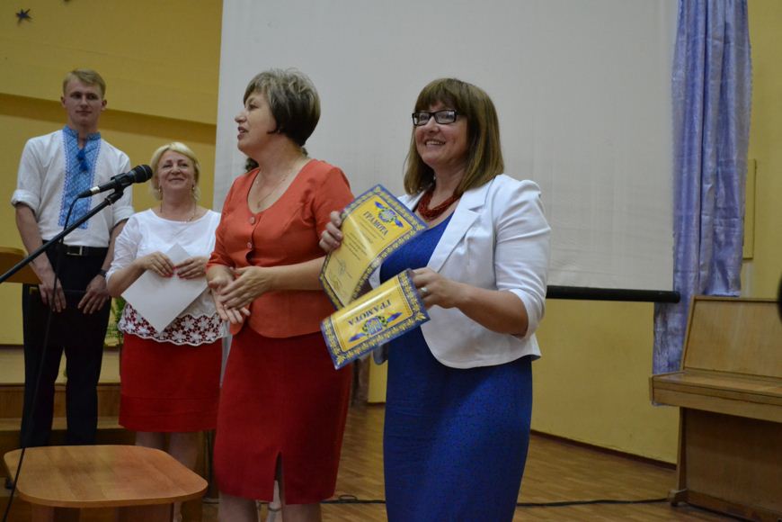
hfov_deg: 49.6
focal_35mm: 39
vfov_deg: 34.2
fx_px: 847
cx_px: 391
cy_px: 261
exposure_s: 1/100
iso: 3200
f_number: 4.2
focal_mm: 26
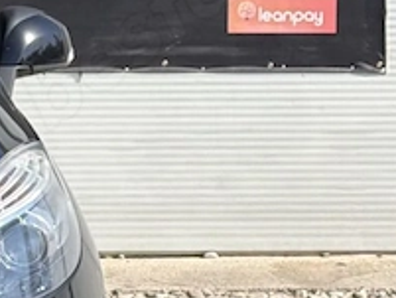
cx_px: -374
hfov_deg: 7.9
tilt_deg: -2.4
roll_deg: +0.2
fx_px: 2736
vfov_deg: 6.2
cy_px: 8
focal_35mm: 239
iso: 80
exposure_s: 1/3534
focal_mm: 6.76
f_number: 1.78
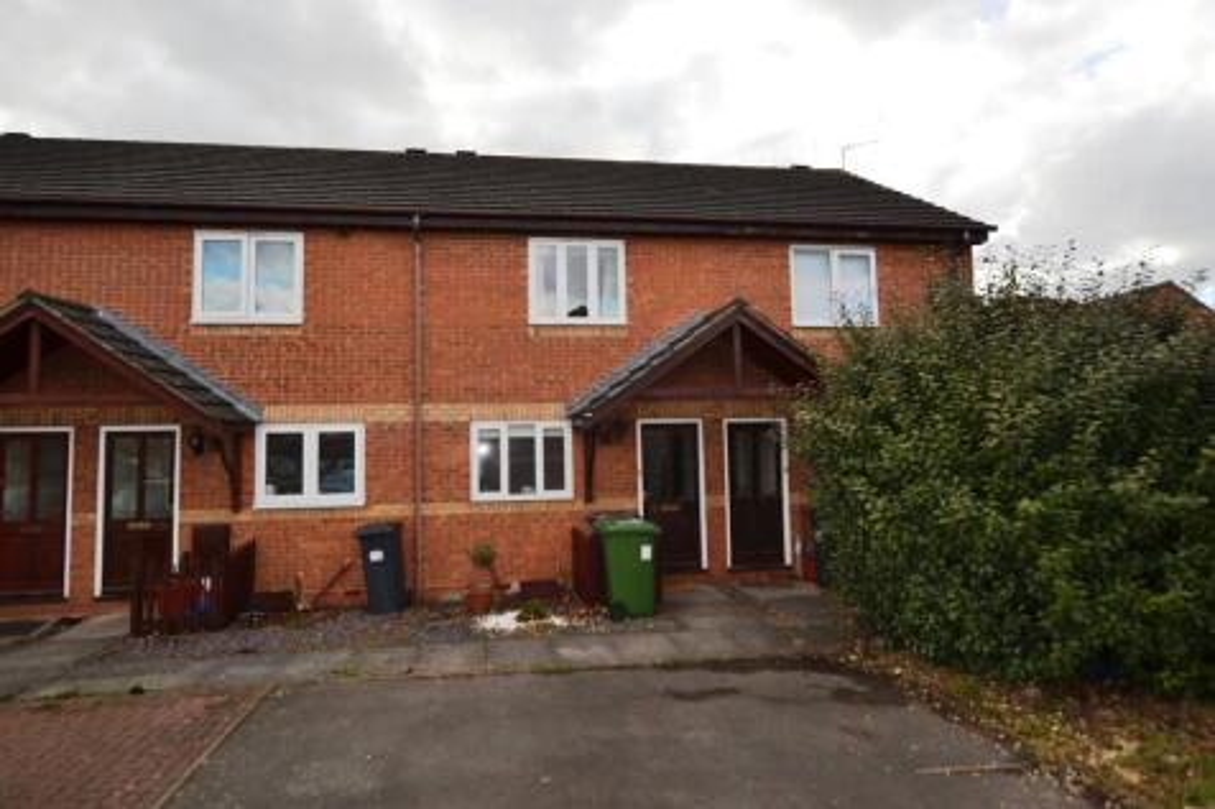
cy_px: 404
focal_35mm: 21
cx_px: 608
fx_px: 708
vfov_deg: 59.5
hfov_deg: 81.2
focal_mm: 14
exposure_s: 1/200
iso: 100
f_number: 5
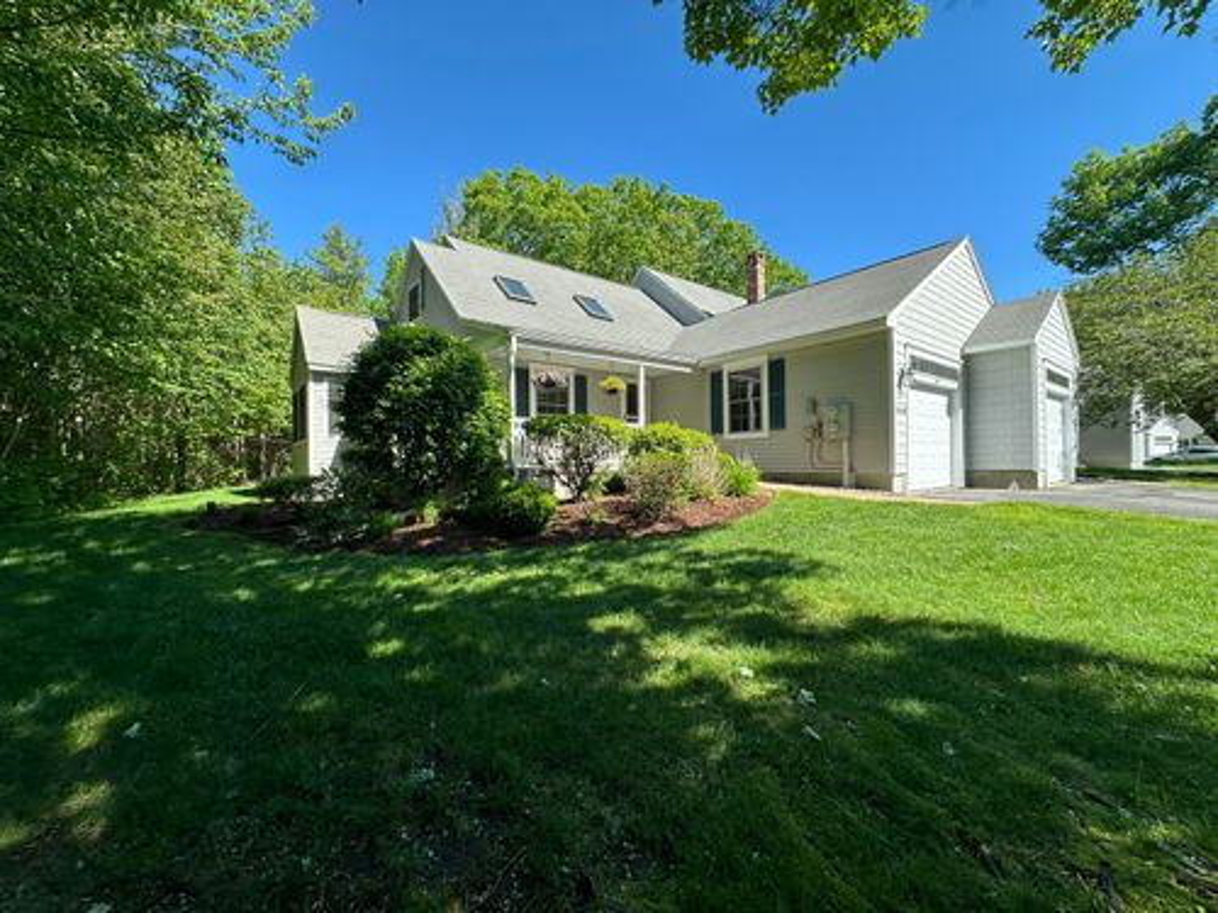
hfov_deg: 102.1
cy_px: 456
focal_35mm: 14
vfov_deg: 85.7
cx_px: 609
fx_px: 493
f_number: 2.2
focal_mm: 2.22
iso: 40
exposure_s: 1/489
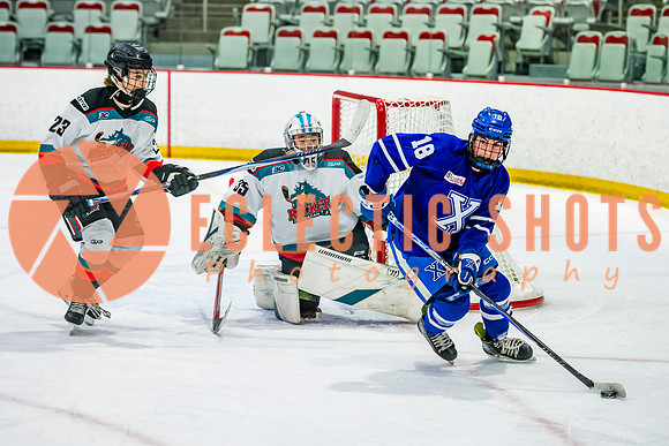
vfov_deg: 10.6
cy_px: 195
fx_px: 2395
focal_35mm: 129
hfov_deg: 15.9
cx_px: 320
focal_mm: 100
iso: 1600
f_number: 3.2
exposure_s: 1/1000
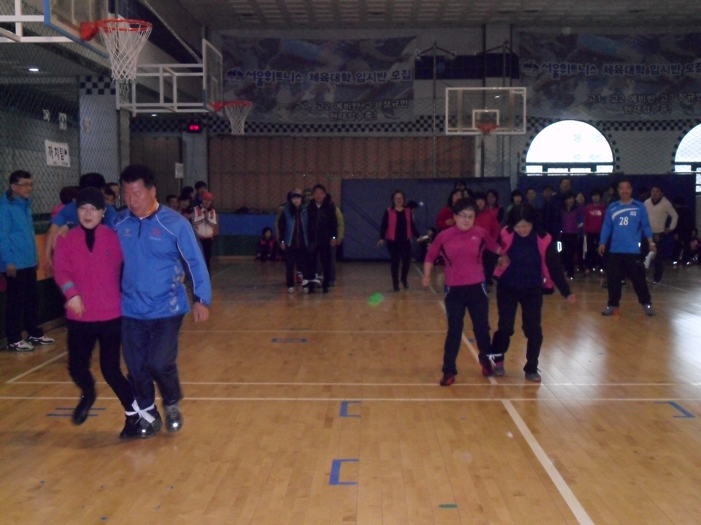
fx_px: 1013
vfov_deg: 29.1
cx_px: 350
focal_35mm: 50
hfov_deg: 38.2
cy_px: 262
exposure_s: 1/90
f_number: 4.3
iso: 640
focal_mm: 9
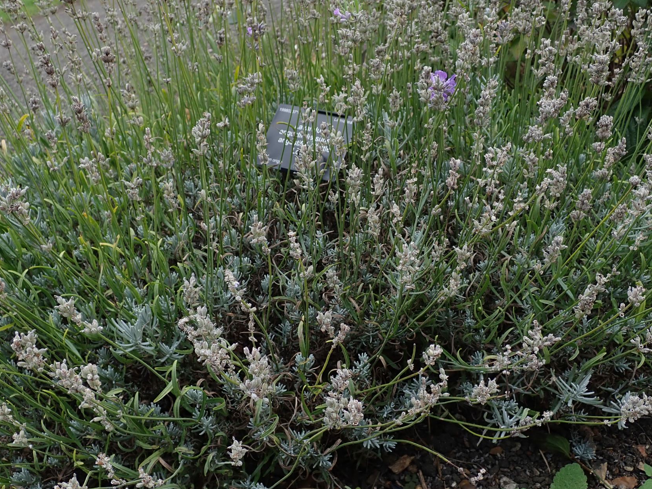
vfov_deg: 39.6
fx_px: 678
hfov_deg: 51.4
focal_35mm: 36
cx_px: 317
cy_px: 262
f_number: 3.2
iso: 100
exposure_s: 1/160
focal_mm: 5.5
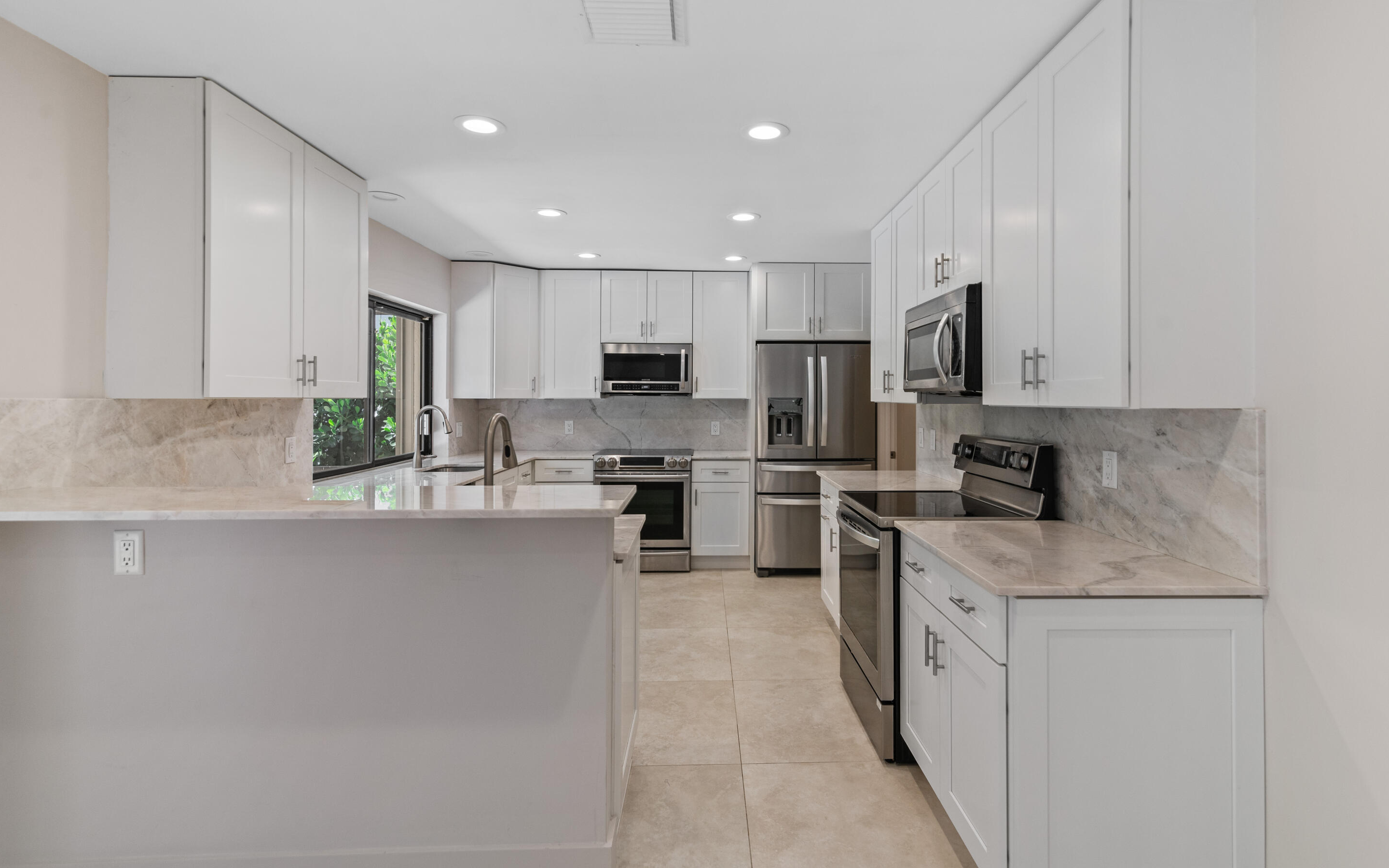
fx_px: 643
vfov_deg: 67.9
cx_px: 718
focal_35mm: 17
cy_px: 405
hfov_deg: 94.3
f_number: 7.1
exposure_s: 1/100
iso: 320
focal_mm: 16
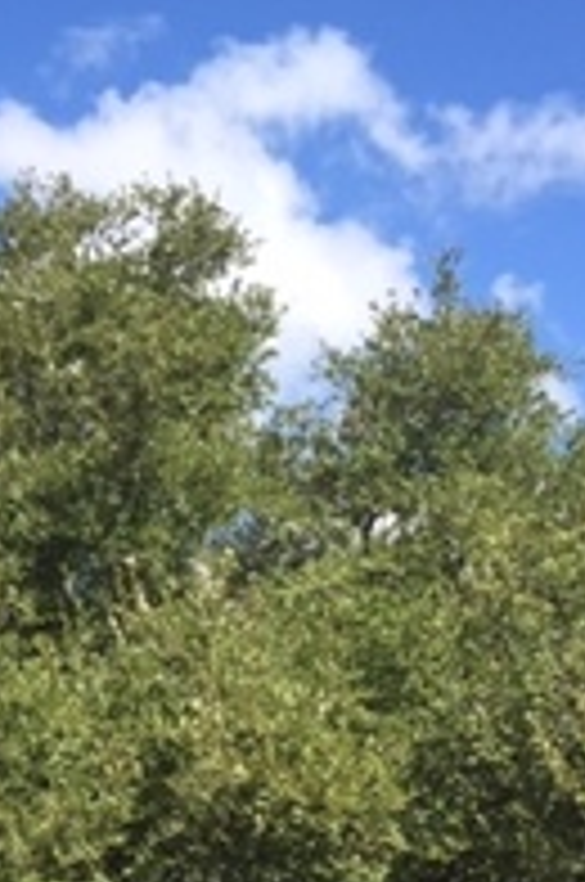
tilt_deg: +0.6
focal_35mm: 74
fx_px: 1810
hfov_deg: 17.9
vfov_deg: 26.0
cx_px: -14
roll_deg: +1.1
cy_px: 886
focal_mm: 4.15
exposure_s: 1/1041
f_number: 2.2
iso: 32
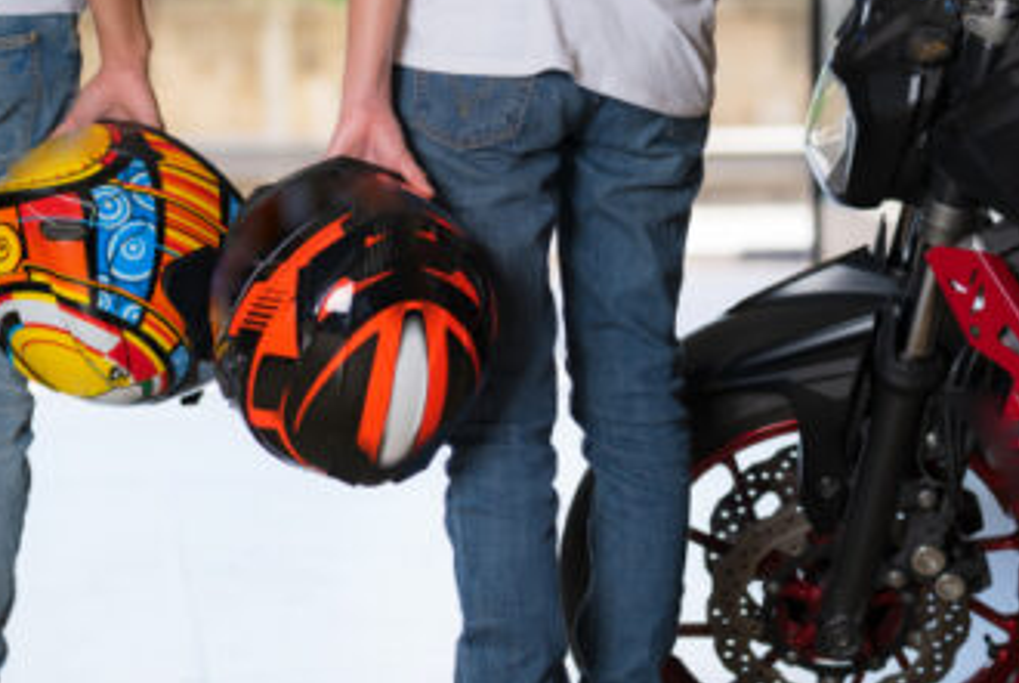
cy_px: 383
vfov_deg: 10.2
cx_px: 267
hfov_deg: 15.1
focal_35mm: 135
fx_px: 3826
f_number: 2.8
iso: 100
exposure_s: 1/250
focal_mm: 83
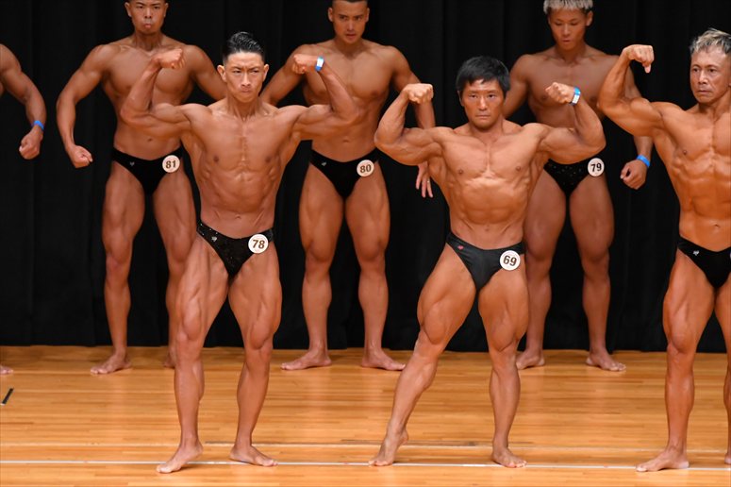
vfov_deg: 4.6
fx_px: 6089
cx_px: 366
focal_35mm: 300
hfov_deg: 6.9
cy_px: 244
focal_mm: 200
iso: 4000
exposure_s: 1/400
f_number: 5.6
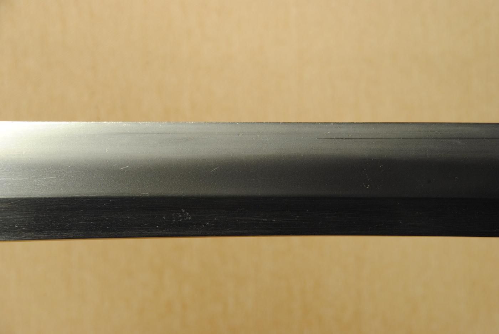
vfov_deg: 8.2
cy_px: 167
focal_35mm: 168
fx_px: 2331
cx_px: 250
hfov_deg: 12.2
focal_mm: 112
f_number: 11
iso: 400
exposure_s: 1/2
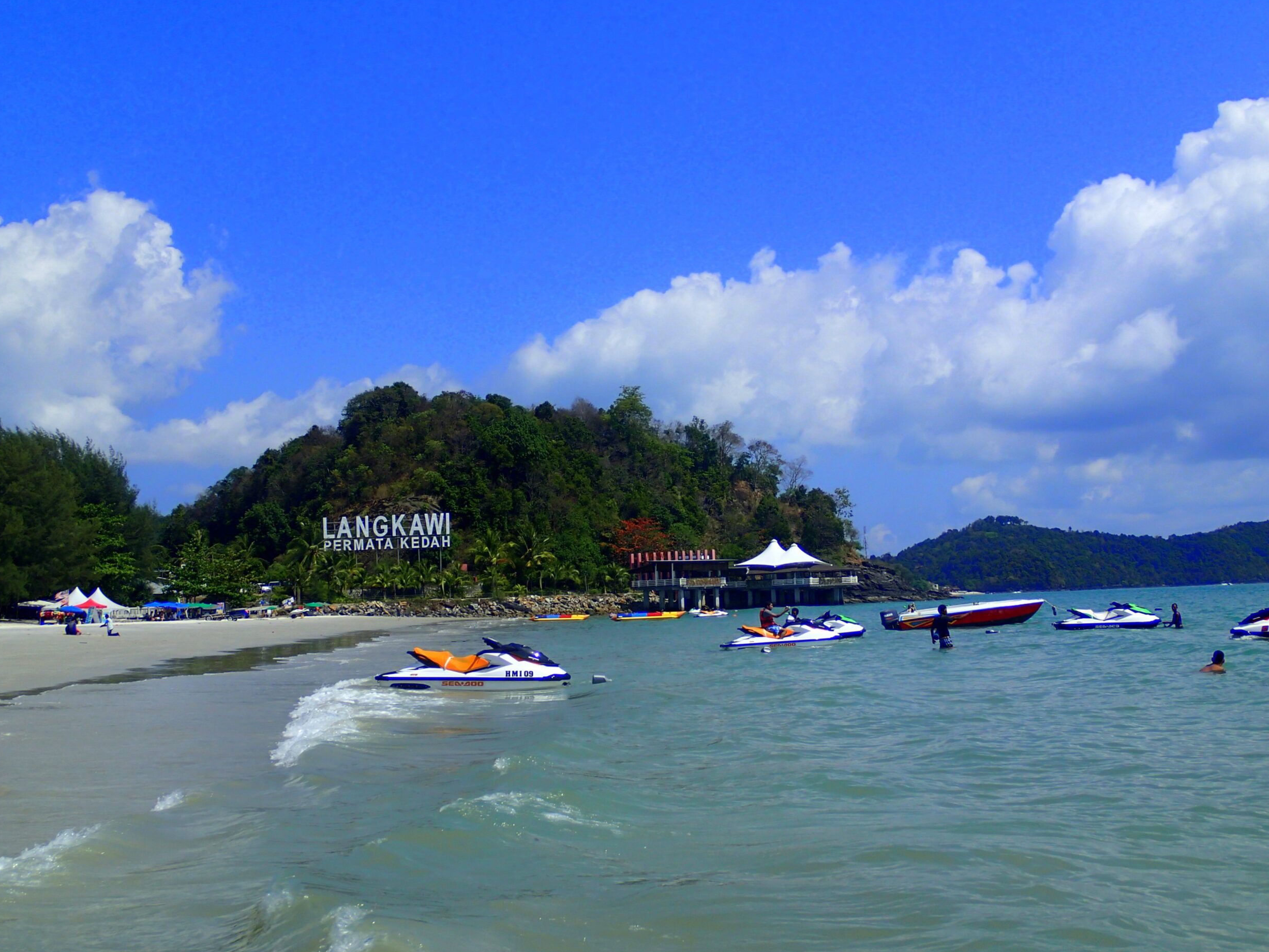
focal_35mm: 48
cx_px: 640
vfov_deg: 30.3
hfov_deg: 39.7
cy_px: 458
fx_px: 1760
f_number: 13
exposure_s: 1/160
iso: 100
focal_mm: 8.41
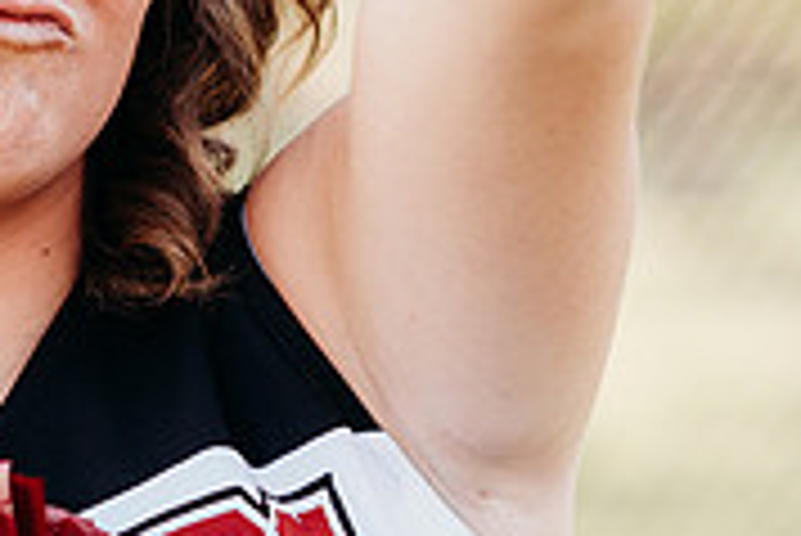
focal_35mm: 277
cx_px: 94
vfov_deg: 5.0
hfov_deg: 7.4
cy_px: -7
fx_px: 6168
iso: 200
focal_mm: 85
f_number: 2.8
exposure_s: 1/500
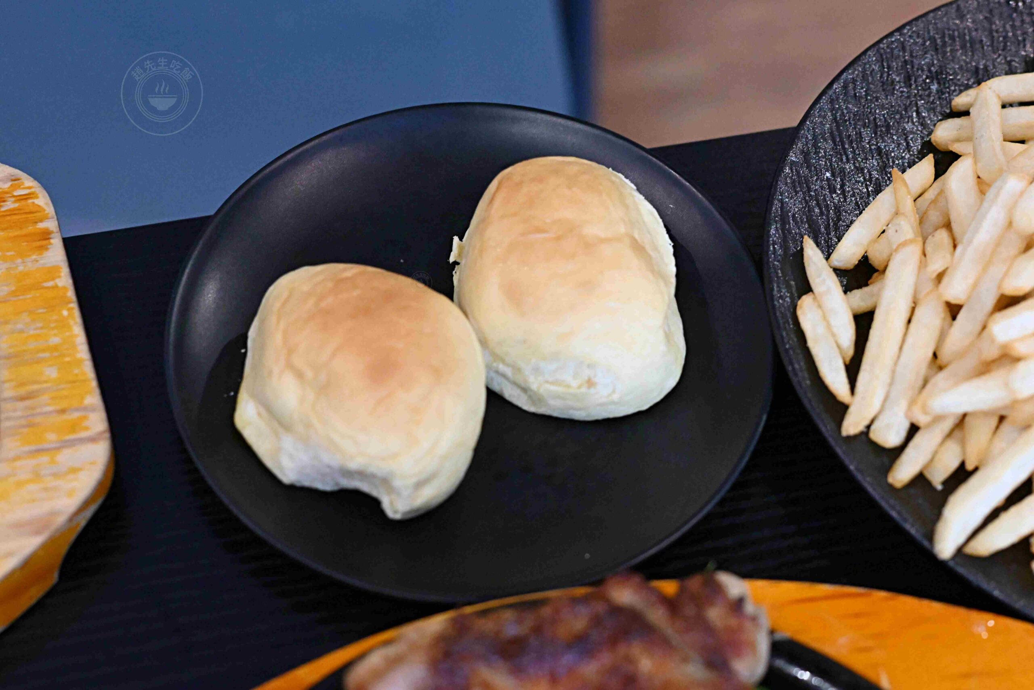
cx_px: 517
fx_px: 2154
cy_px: 345
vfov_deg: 18.2
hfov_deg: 27.0
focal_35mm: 75
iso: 4500
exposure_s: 1/200
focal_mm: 50
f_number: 3.2
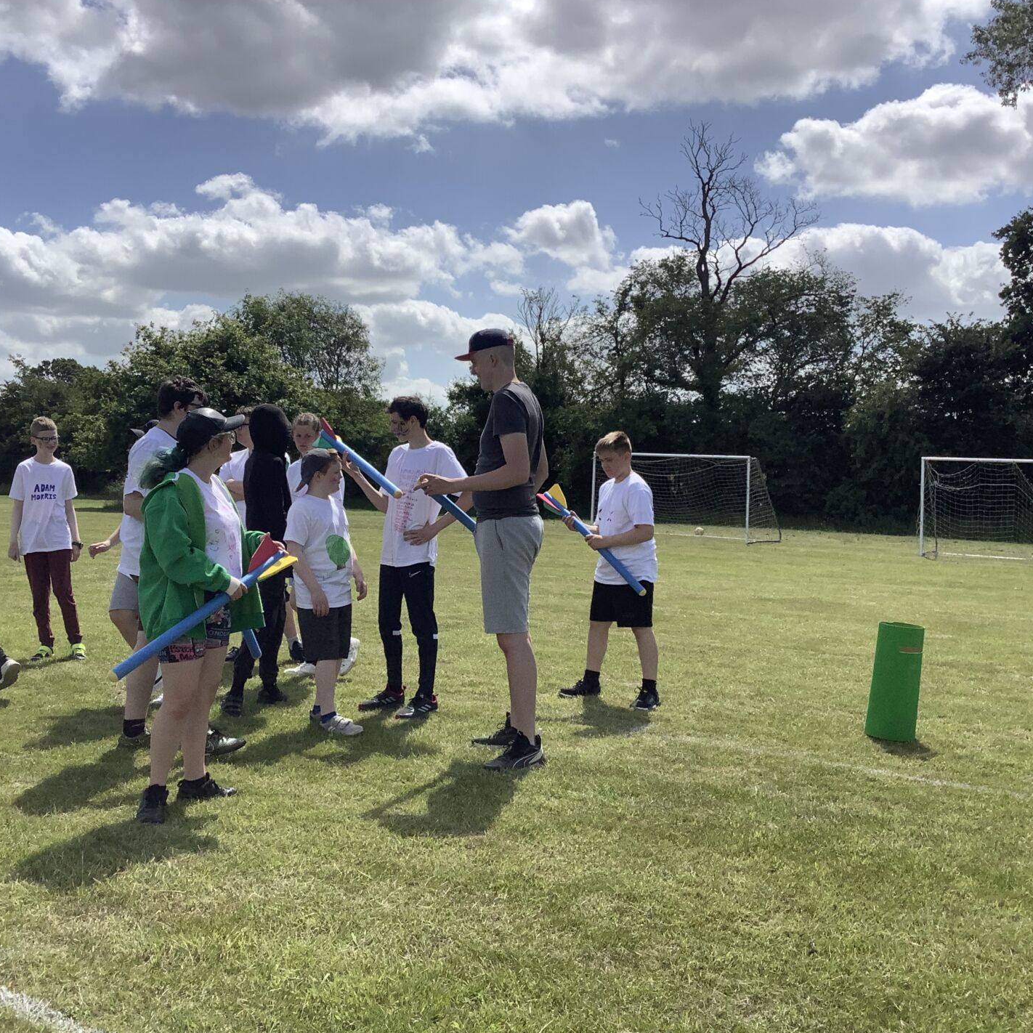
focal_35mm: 37
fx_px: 1249
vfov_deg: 44.9
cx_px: 458
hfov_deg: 44.9
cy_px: 514
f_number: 2.4
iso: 25
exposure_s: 1/2331
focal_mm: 3.3
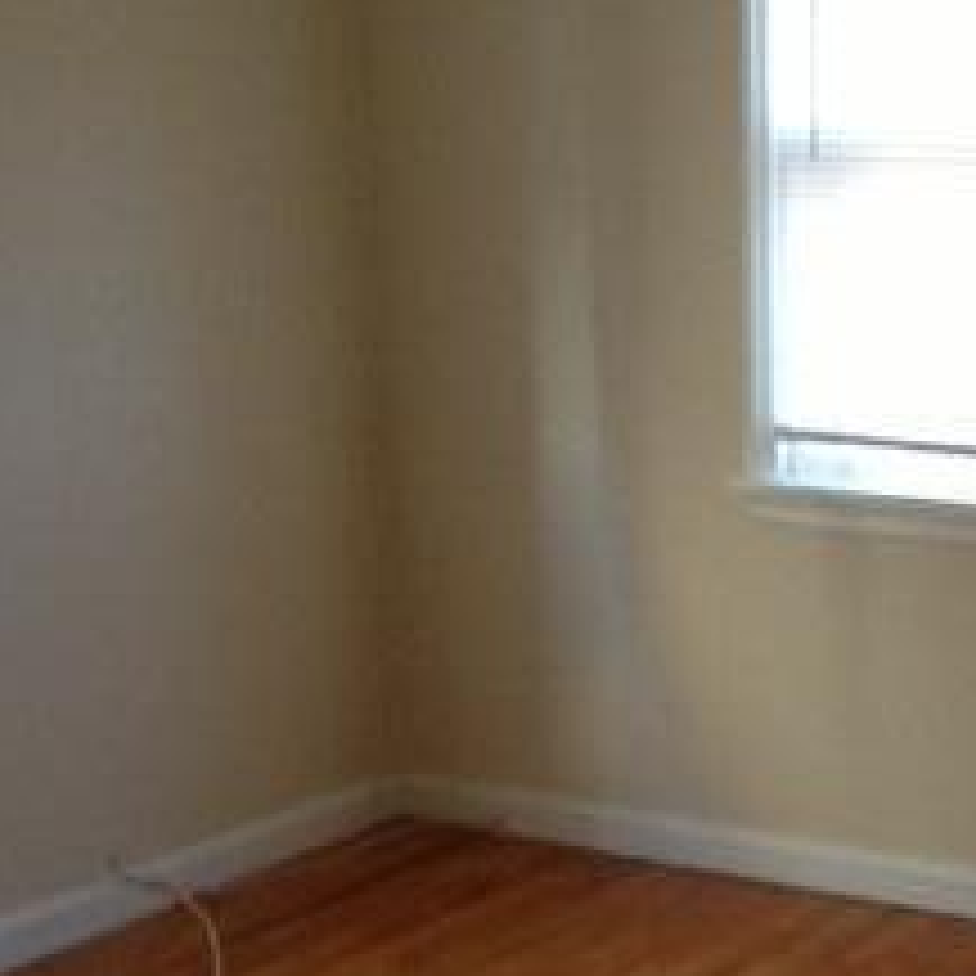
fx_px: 2743
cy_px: 918
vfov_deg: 19.7
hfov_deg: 19.9
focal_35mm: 86
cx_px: 846
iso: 250
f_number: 2.4
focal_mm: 4.13
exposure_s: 1/20
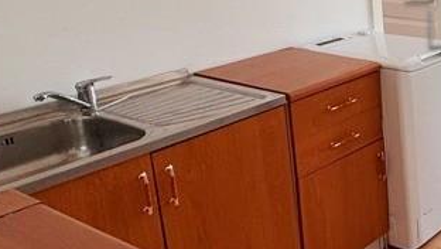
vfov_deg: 23.2
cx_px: 613
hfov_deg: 29.9
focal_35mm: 50
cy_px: 11
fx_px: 585
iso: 50
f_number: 2.2
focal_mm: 2.22
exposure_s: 1/99
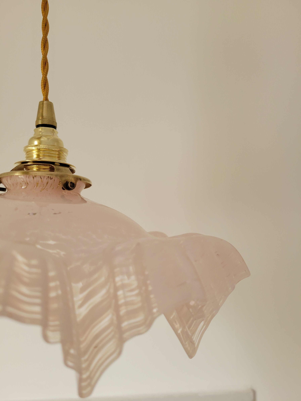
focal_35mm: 26
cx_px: 150
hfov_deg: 53.1
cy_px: 200
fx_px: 301
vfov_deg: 67.3
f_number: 1.8
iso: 200
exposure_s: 1/50
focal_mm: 5.4
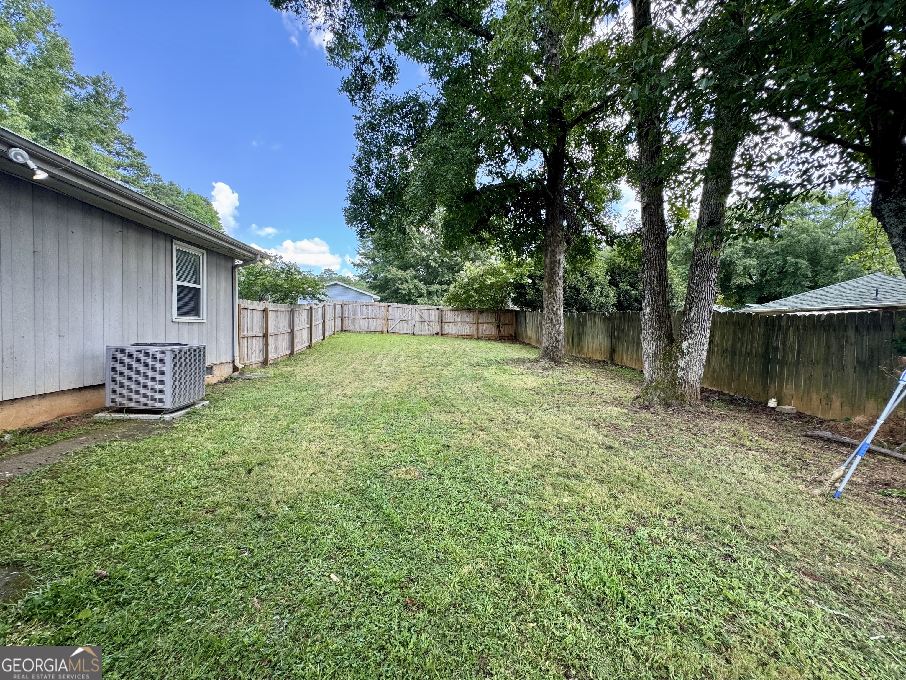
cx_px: 453
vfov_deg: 85.7
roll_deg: -1.5
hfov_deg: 102.1
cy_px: 340
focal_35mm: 14
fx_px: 366
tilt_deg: -2.5
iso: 40
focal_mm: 2.22
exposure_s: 1/103
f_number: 2.2
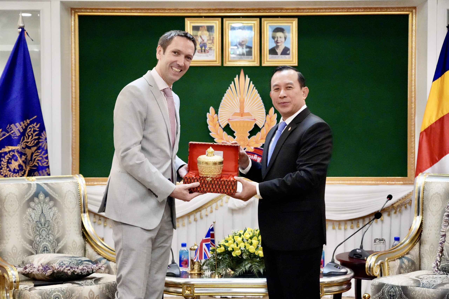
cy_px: 150
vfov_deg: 20.9
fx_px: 811
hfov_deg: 31.0
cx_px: 224
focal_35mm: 65
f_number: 4.5
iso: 20000
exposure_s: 1/1000
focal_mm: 65
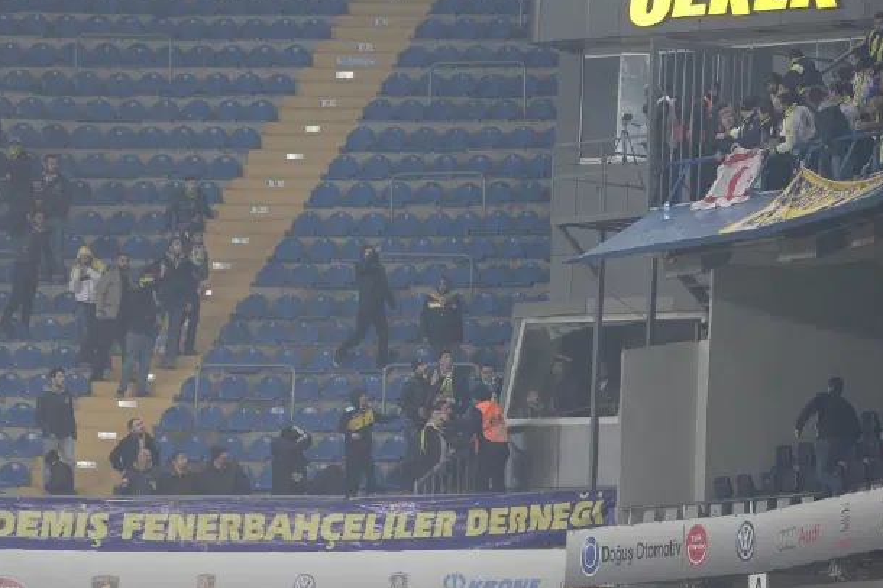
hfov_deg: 4.8
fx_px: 10614
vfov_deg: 3.2
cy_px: 230
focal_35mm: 433
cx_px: 353
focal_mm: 300
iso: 1600
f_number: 3.2
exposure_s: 1/320
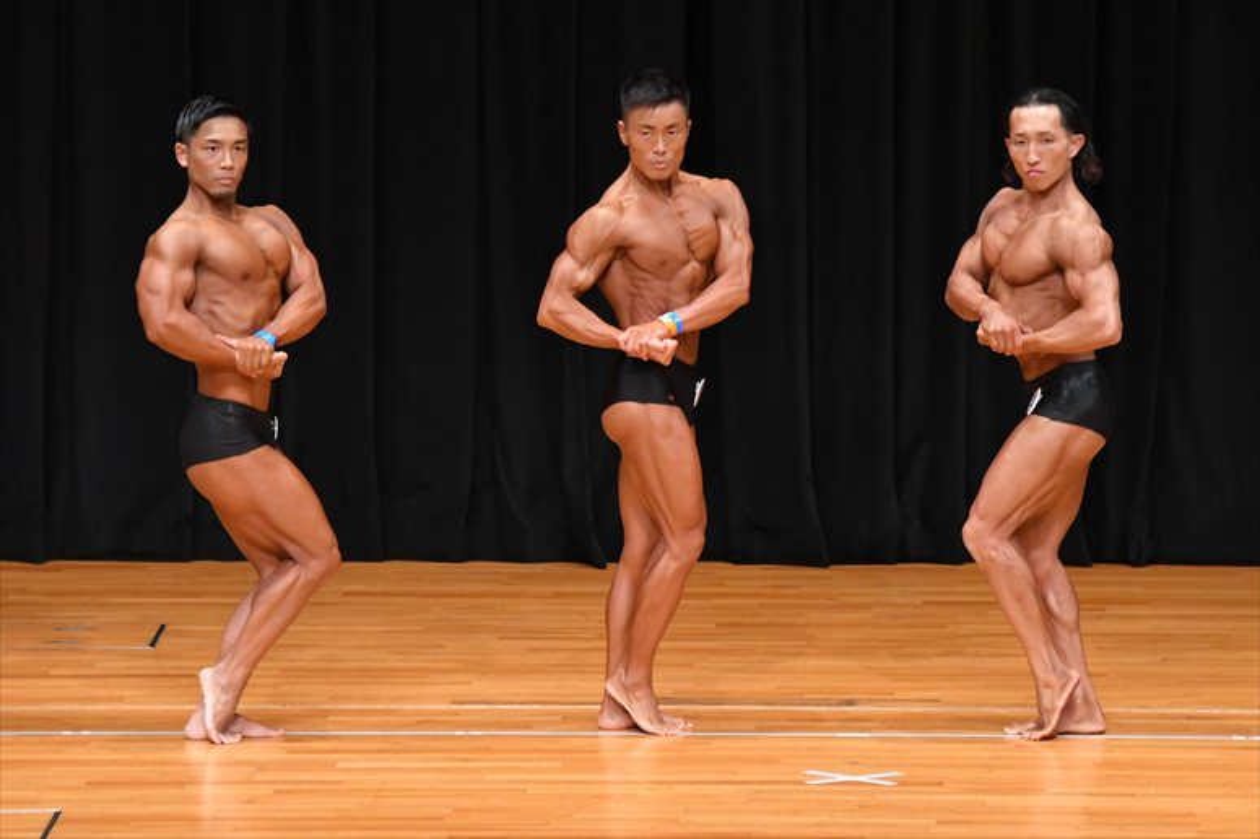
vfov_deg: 5.4
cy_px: 420
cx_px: 630
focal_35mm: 255
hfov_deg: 8.1
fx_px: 8921
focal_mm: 170
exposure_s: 1/400
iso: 4000
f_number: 5.6
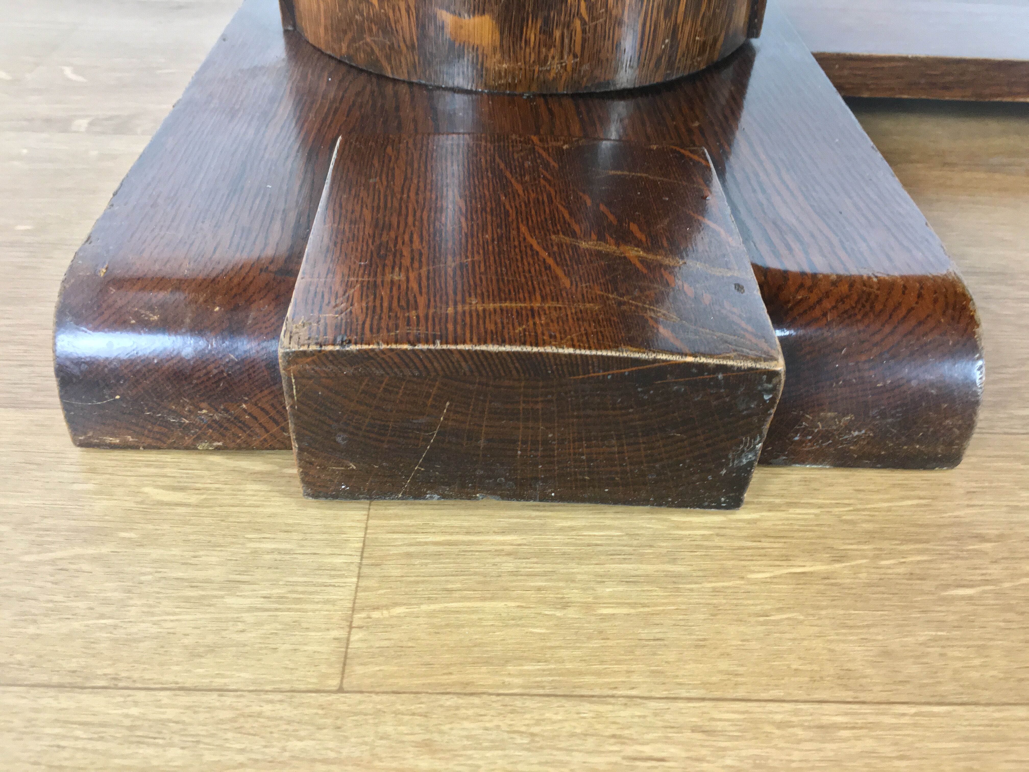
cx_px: 514
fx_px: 862
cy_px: 386
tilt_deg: -40.3
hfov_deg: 61.7
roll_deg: -2.6
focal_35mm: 29
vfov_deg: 48.2
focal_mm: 4.15
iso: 200
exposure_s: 1/33
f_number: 2.2
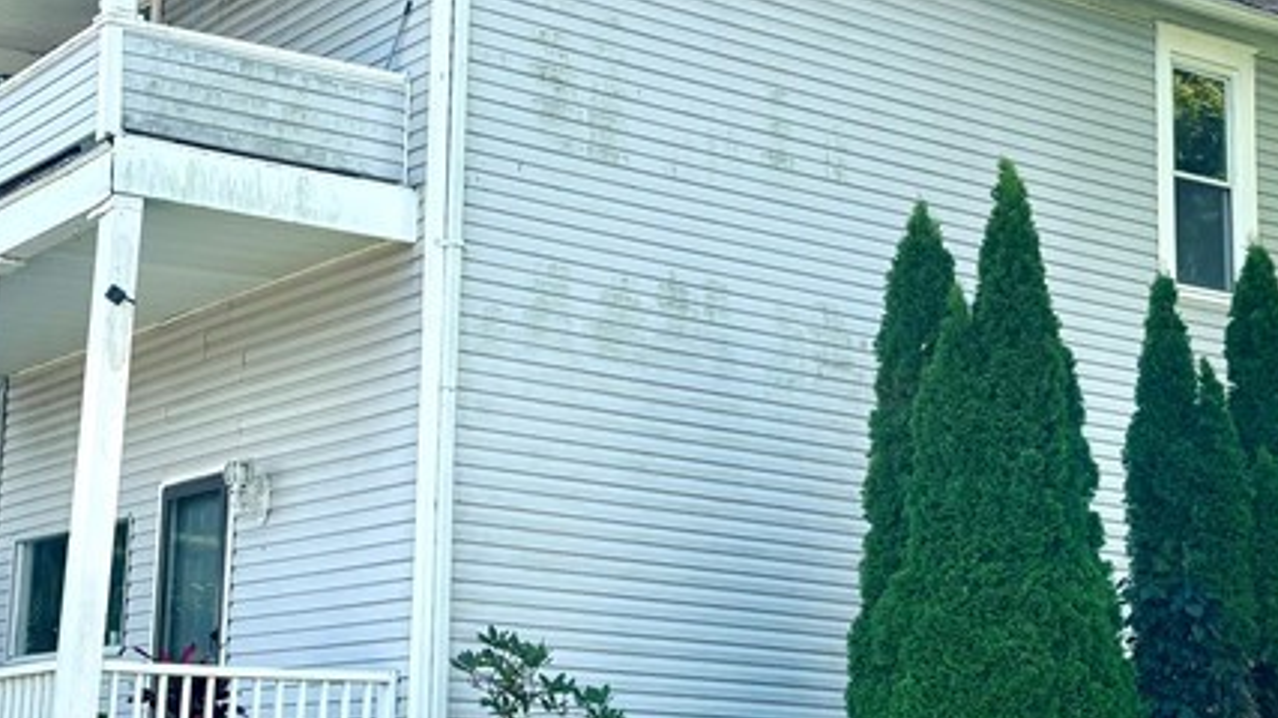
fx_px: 2304
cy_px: 311
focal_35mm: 68
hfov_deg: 31.0
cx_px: 560
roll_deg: -0.9
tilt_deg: +11.9
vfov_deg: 17.7
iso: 50
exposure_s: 1/1695
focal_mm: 5.96
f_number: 1.6
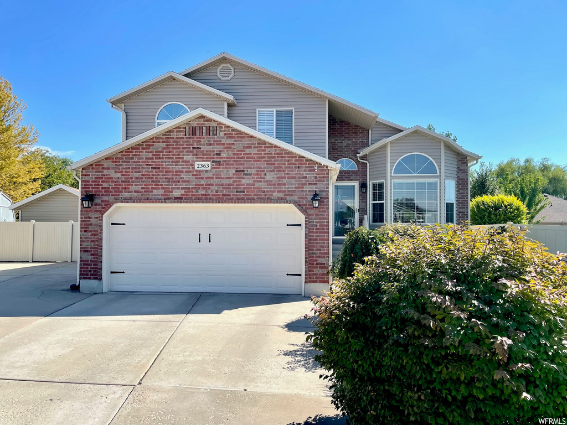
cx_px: 284
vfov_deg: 53.1
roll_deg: +0.1
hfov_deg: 67.3
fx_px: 426
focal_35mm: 26
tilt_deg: +1.1
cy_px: 212
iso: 32
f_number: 1.6
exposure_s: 1/3125
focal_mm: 4.2
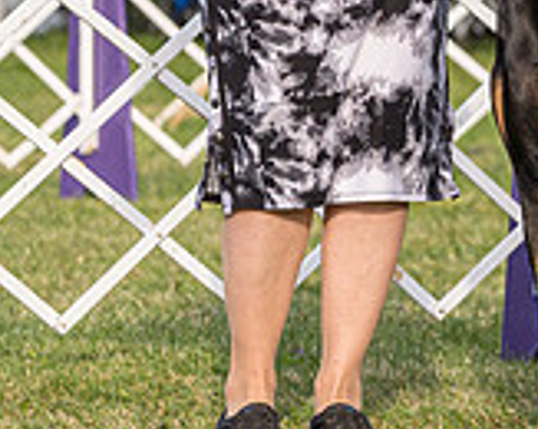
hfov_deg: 3.2
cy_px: -102
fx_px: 9606
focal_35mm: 604
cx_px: 503
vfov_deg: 2.6
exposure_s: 1/800
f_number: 5.6
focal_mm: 155
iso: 640
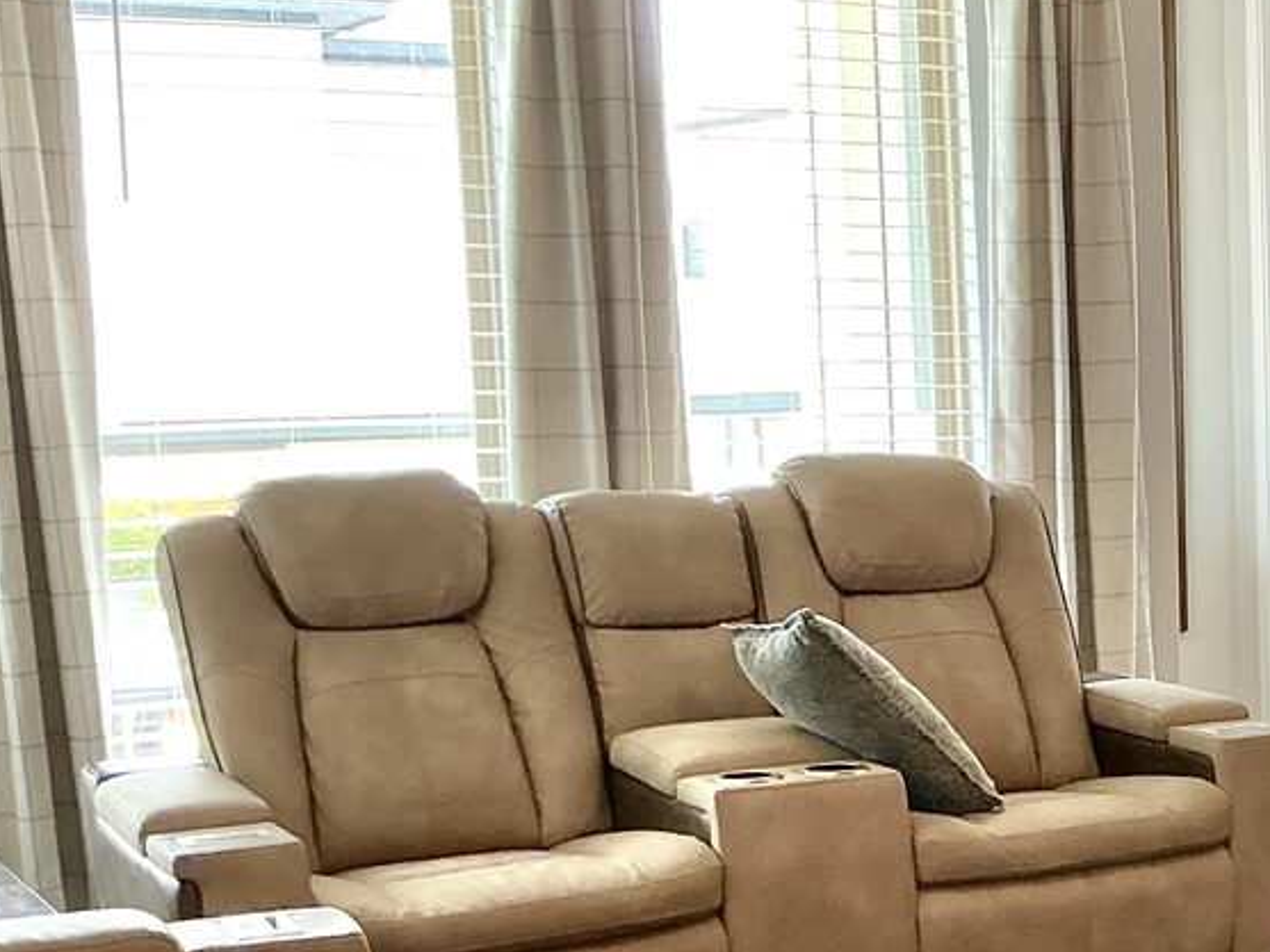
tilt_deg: -5.6
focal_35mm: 75
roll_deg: +1.6
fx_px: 2752
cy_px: 654
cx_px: 1553
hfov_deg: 23.6
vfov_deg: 19.6
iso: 80
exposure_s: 1/60
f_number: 1.8
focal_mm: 3
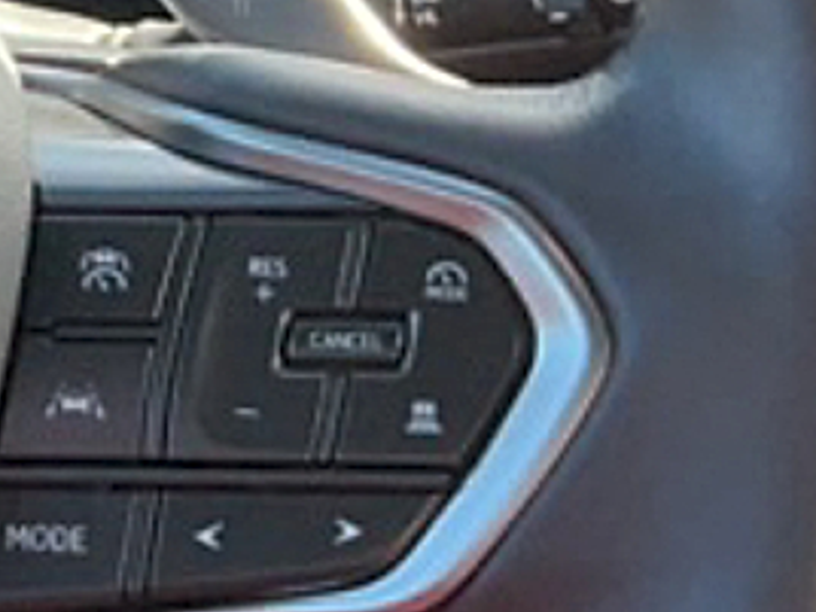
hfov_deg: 10.1
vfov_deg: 8.3
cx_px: -874
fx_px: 4220
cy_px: 234
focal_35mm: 179
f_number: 1.8
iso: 50
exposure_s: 1/120
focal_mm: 3
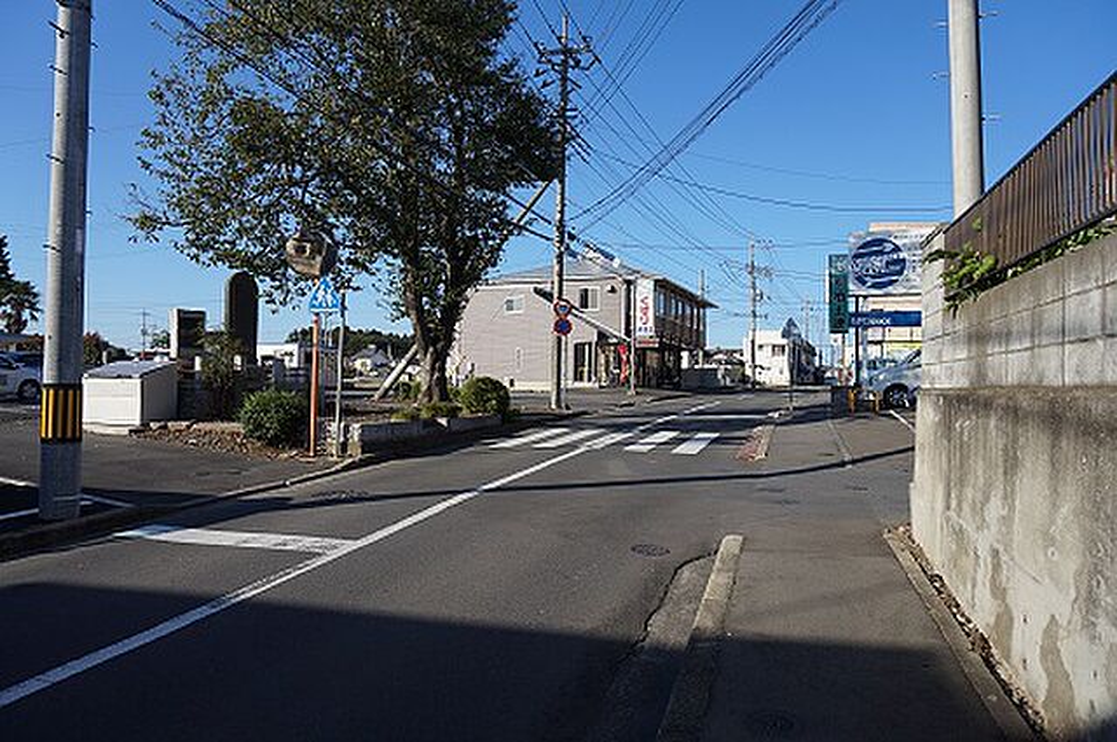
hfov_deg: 73.8
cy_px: 371
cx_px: 558
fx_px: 744
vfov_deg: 53.0
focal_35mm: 24
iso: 200
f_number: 4.5
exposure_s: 1/1600
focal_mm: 16
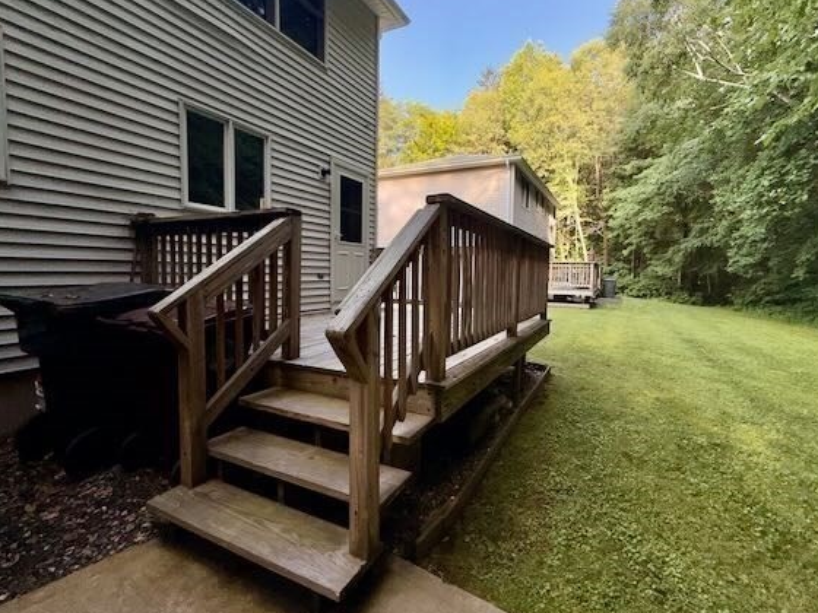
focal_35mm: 16
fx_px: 378
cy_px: 296
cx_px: 440
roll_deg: -0.7
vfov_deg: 78.1
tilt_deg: -3.6
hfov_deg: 94.3
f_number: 2.2
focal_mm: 2.22
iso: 16
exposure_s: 1/207
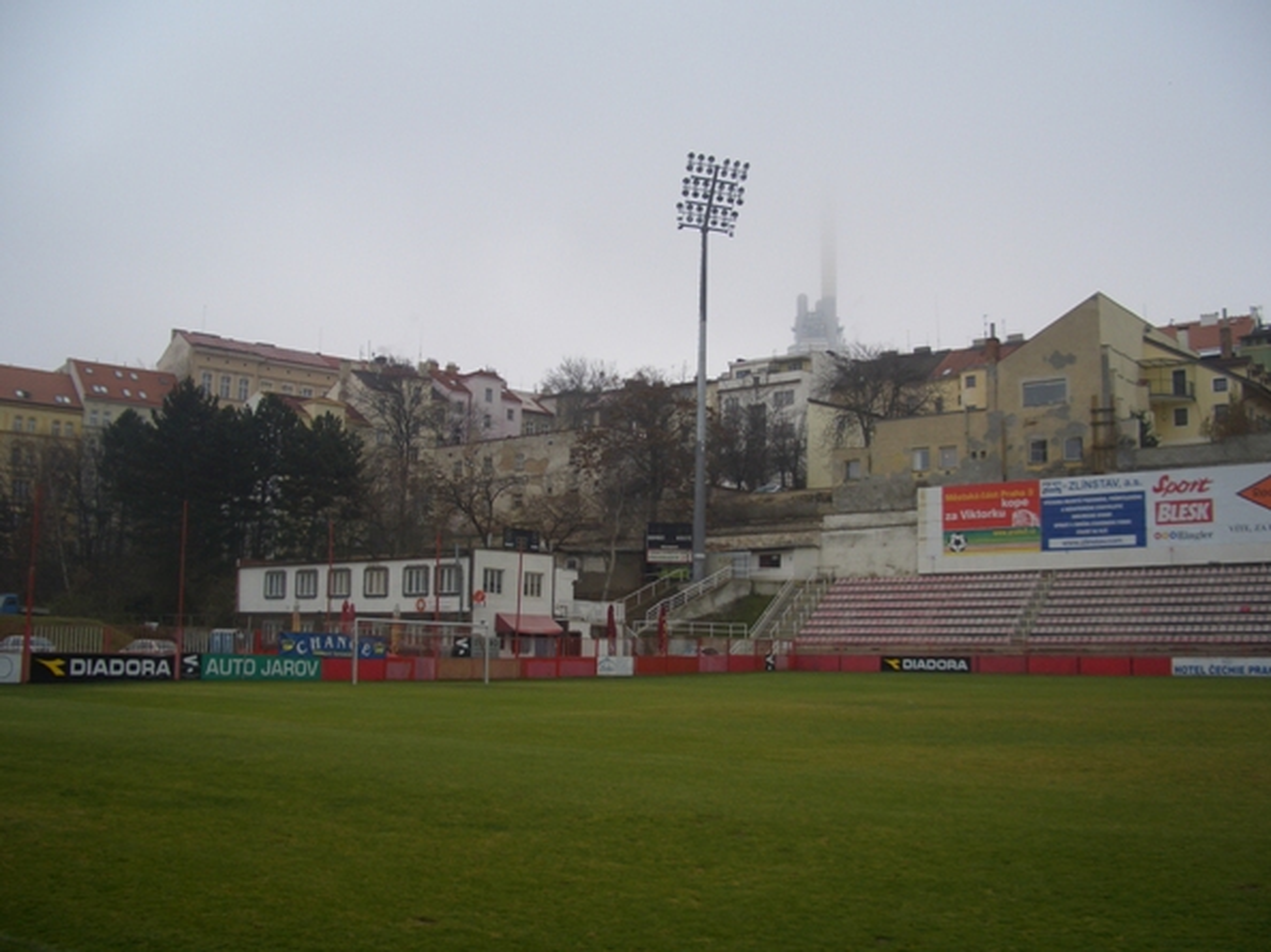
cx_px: 636
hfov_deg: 52.6
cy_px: 476
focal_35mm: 35
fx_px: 1285
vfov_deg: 40.7
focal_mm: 5.8
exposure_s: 1/100
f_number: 2.6
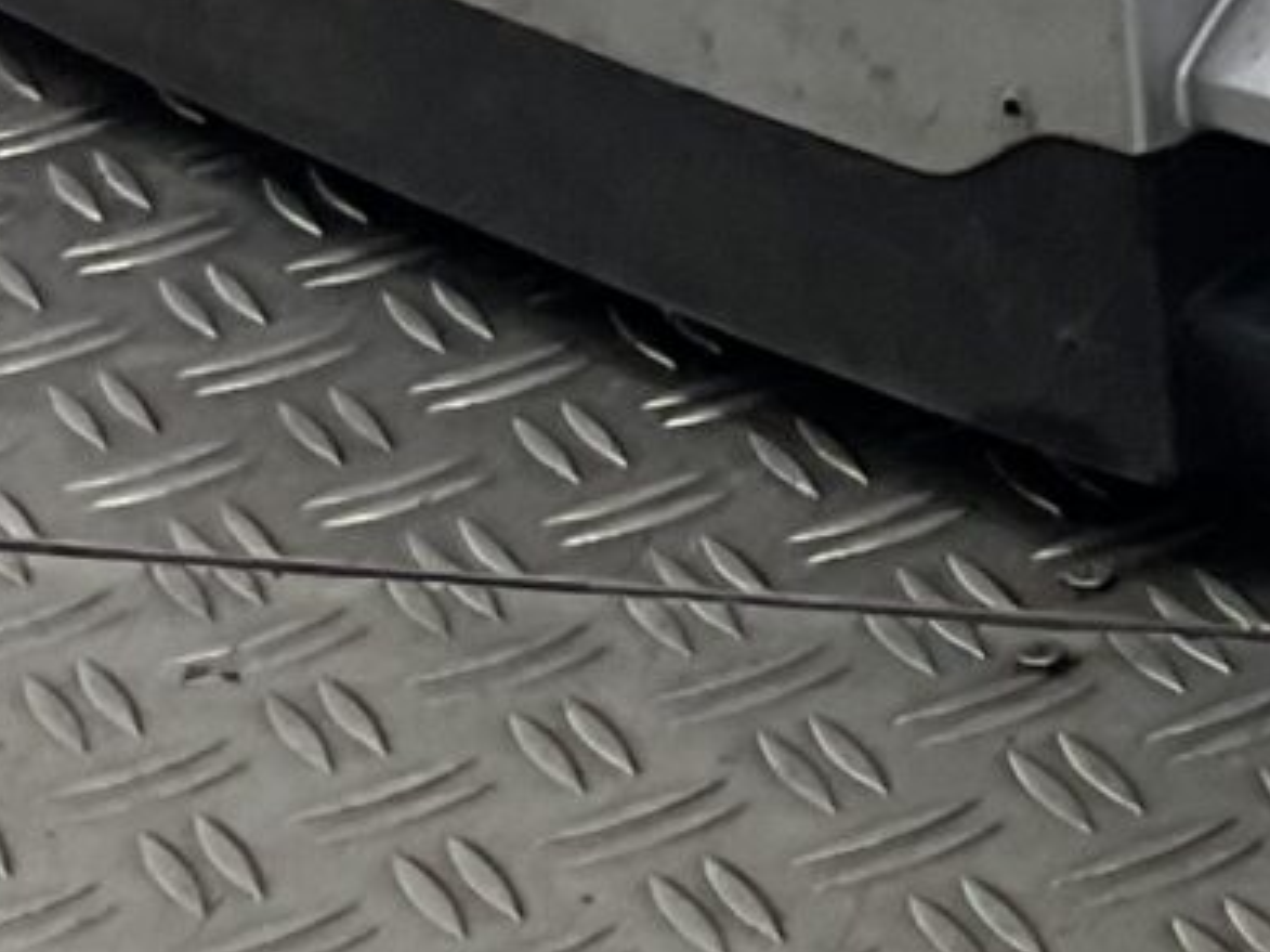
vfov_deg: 7.2
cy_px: -1641
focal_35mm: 190
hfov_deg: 9.8
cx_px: 2420
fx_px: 6969
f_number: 1.8
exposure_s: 1/120
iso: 25
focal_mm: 3
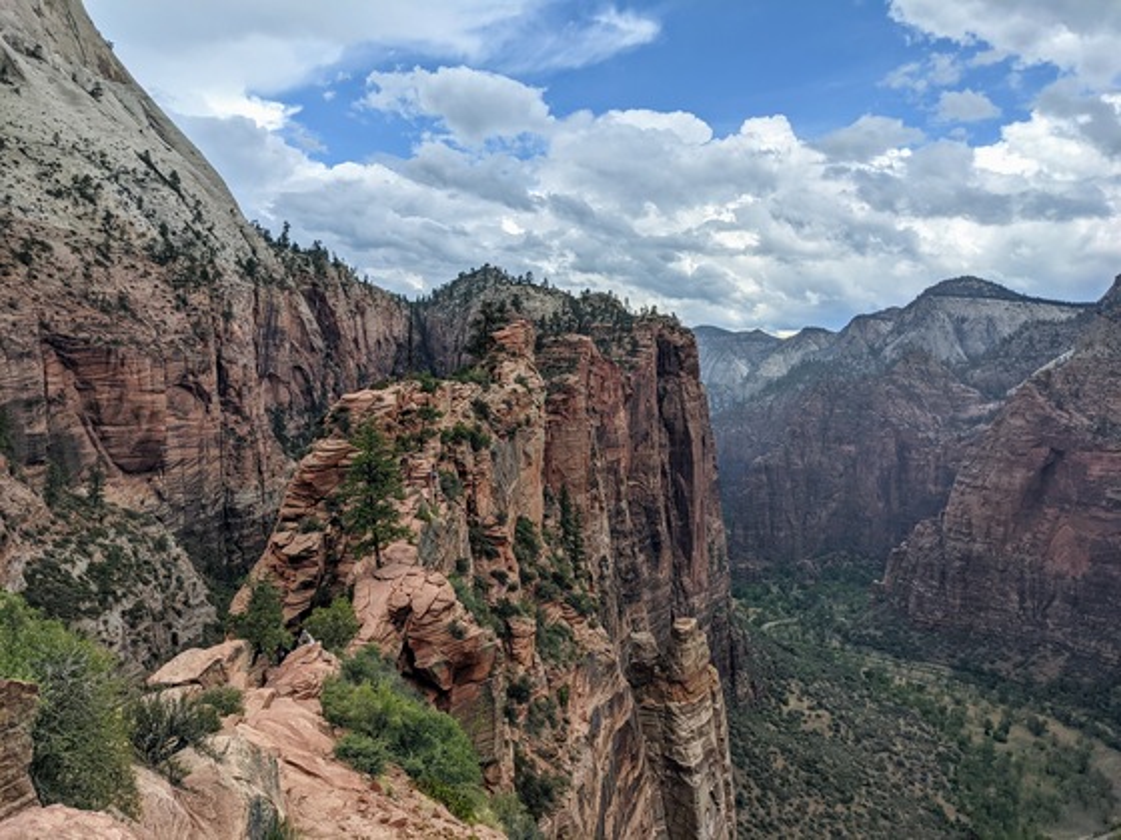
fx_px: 874
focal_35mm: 27
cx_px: 560
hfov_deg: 65.3
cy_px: 420
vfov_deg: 51.4
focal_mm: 4.38
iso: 60
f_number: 1.73
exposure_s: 1/3344
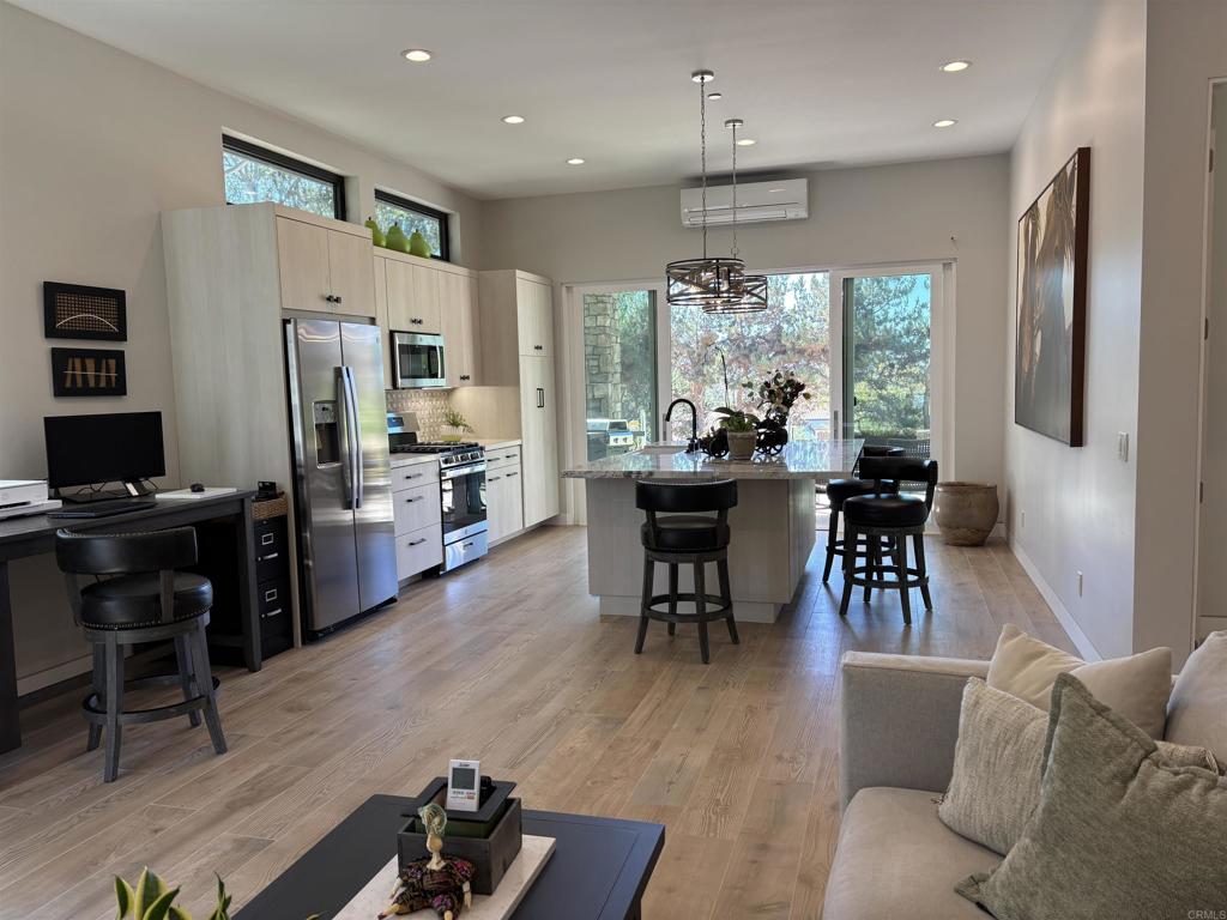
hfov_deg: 67.3
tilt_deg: -5.3
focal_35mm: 26
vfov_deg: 53.1
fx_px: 922
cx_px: 614
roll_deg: +1.6
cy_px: 460
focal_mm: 5.96
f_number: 1.6
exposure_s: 1/120
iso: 40
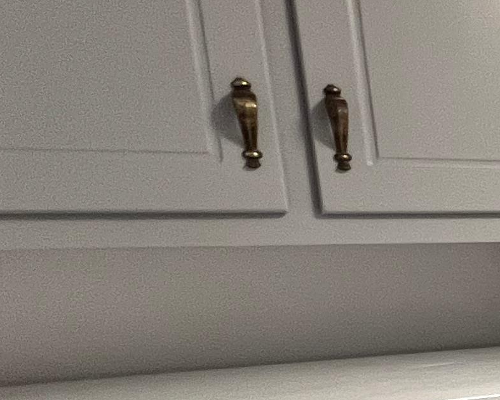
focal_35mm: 65
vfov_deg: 22.4
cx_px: 1002
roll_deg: +1.9
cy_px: 418
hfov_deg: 18.6
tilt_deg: -10.0
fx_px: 962
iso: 250
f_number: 1.8
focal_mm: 1.57
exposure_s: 1/78
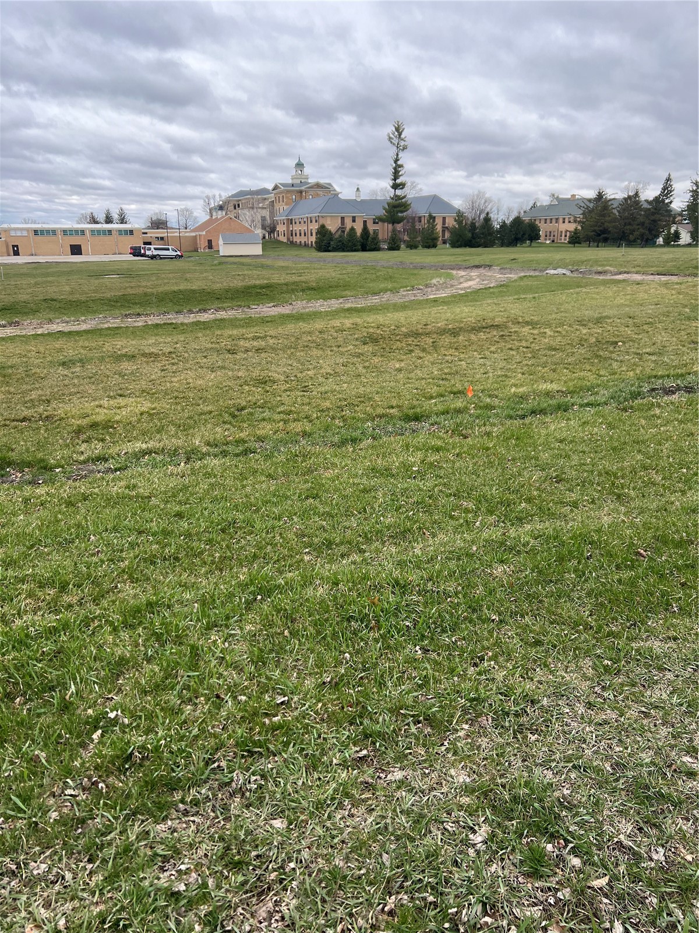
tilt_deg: -19.0
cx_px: 350
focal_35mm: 26
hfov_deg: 53.1
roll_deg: +1.7
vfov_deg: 67.3
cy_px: 466
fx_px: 700
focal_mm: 5.7
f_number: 1.5
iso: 50
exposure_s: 1/1808
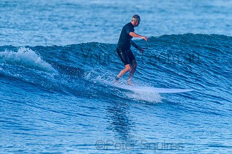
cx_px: 139
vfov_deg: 1.6
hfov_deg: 2.4
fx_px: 5574
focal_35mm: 865
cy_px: 51
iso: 560
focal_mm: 500
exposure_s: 1/2000
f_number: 5.6
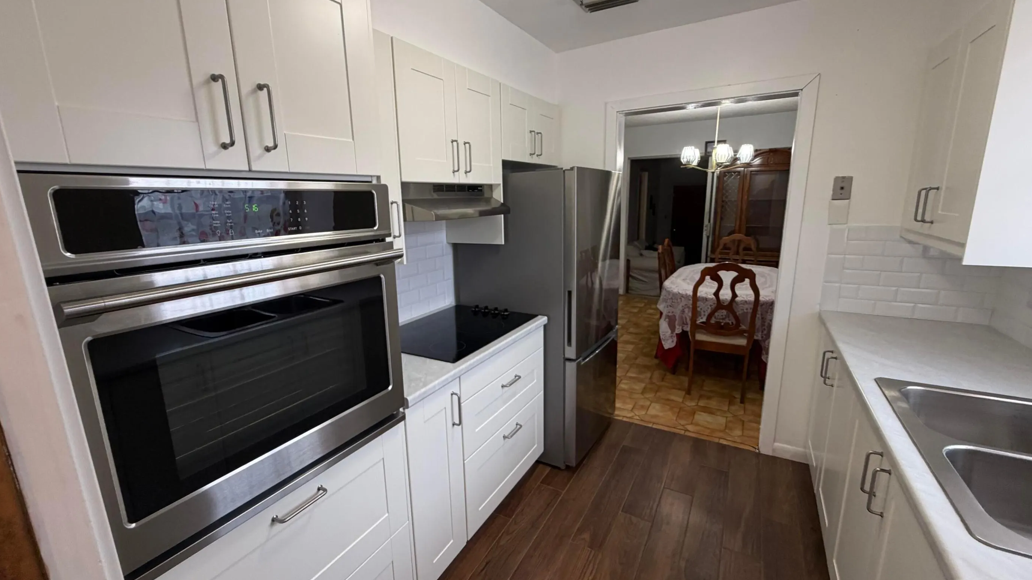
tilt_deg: -12.5
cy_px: 288
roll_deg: +1.9
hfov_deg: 99.3
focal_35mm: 16
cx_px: 502
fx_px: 438
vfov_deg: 67.1
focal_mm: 2.22
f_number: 2.2
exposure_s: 1/60
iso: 200
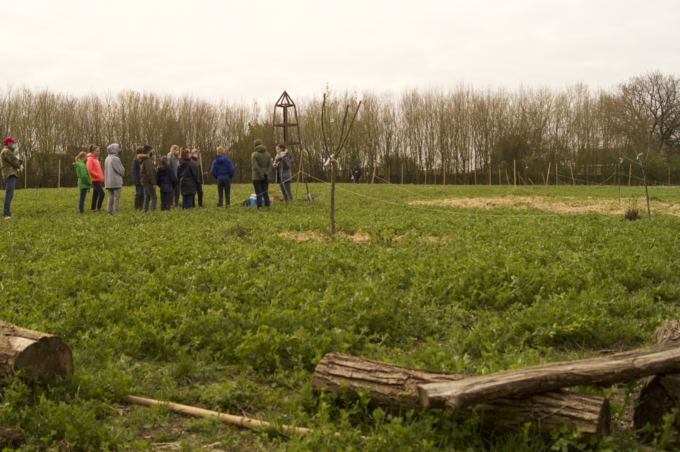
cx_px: 264
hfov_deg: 55.3
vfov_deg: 38.8
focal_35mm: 34
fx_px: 642
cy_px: 192
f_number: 5.6
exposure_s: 1/320
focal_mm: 18
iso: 100
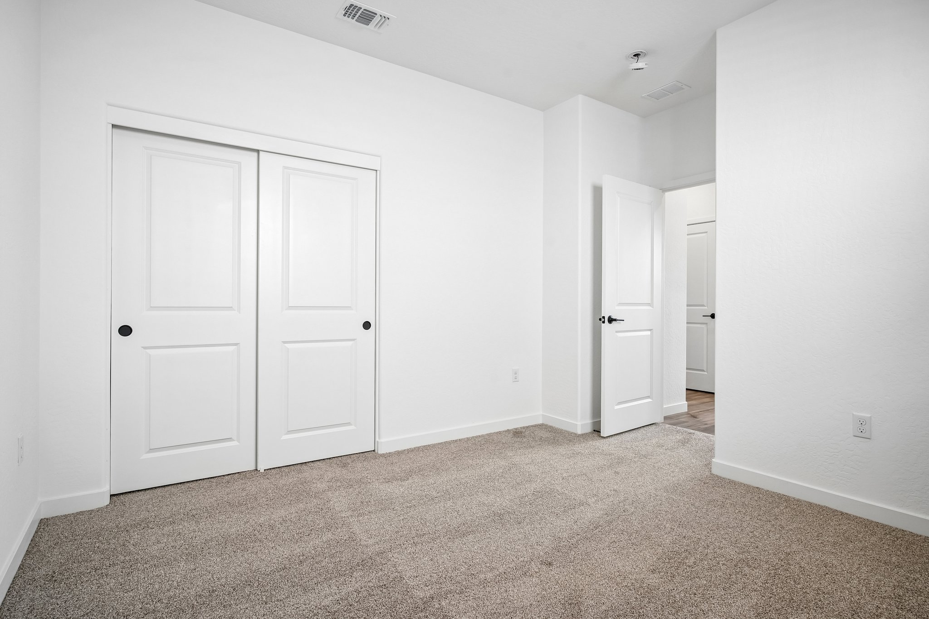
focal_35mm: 18
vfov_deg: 67.4
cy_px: 310
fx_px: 464
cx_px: 464
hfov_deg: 90.0
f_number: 8
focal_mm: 18
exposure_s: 1/30
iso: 320
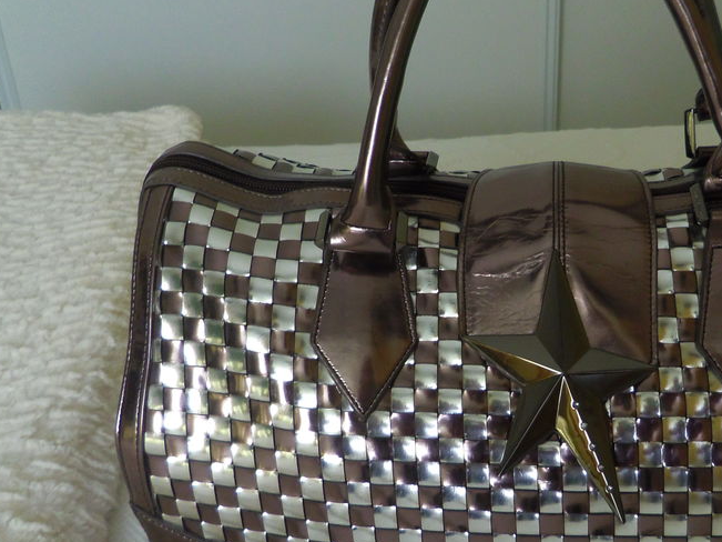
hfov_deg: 42.8
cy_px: 307
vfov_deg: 33.5
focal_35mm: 43
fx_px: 897
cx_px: 521
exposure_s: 1/40
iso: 200
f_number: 3.9
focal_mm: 5
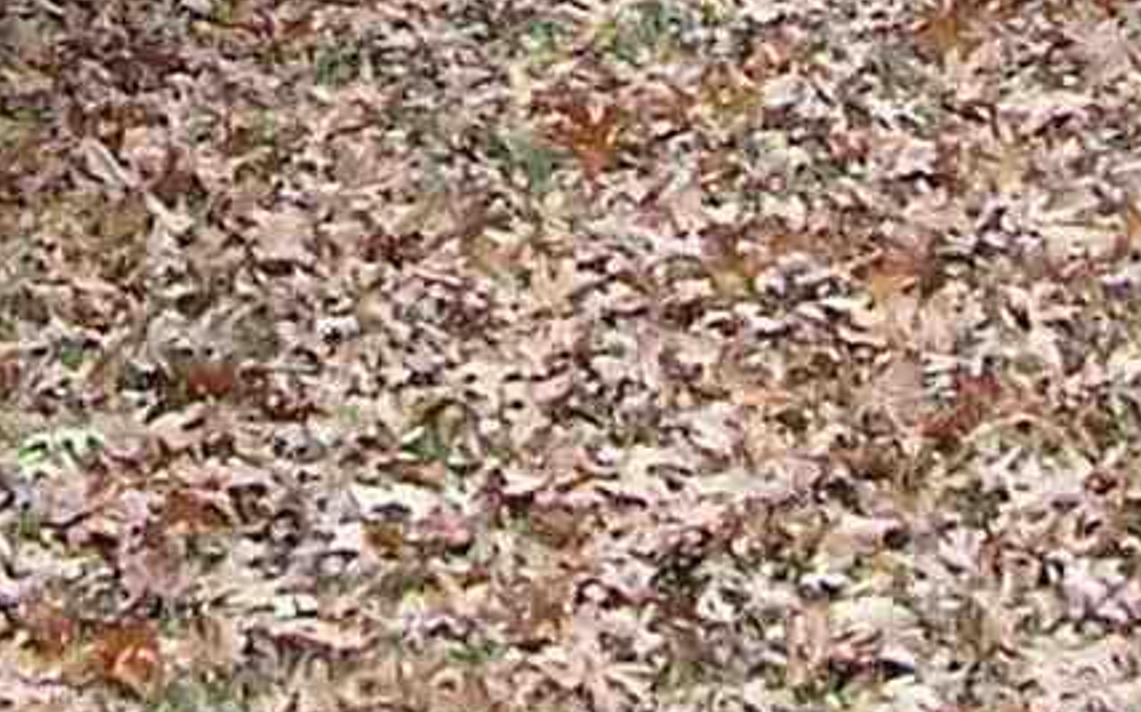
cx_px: 83
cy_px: -1493
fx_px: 8298
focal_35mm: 267
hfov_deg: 7.8
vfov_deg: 4.7
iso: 80
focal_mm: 6.3
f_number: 2.8
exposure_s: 1/125
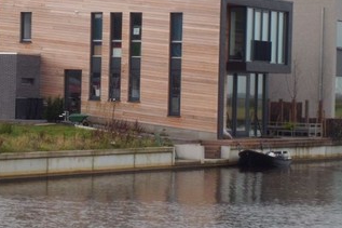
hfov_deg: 11.3
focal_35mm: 182
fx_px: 1728
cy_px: 42
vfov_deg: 7.5
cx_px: 93
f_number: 5.8
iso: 100
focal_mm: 19.6
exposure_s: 1/125
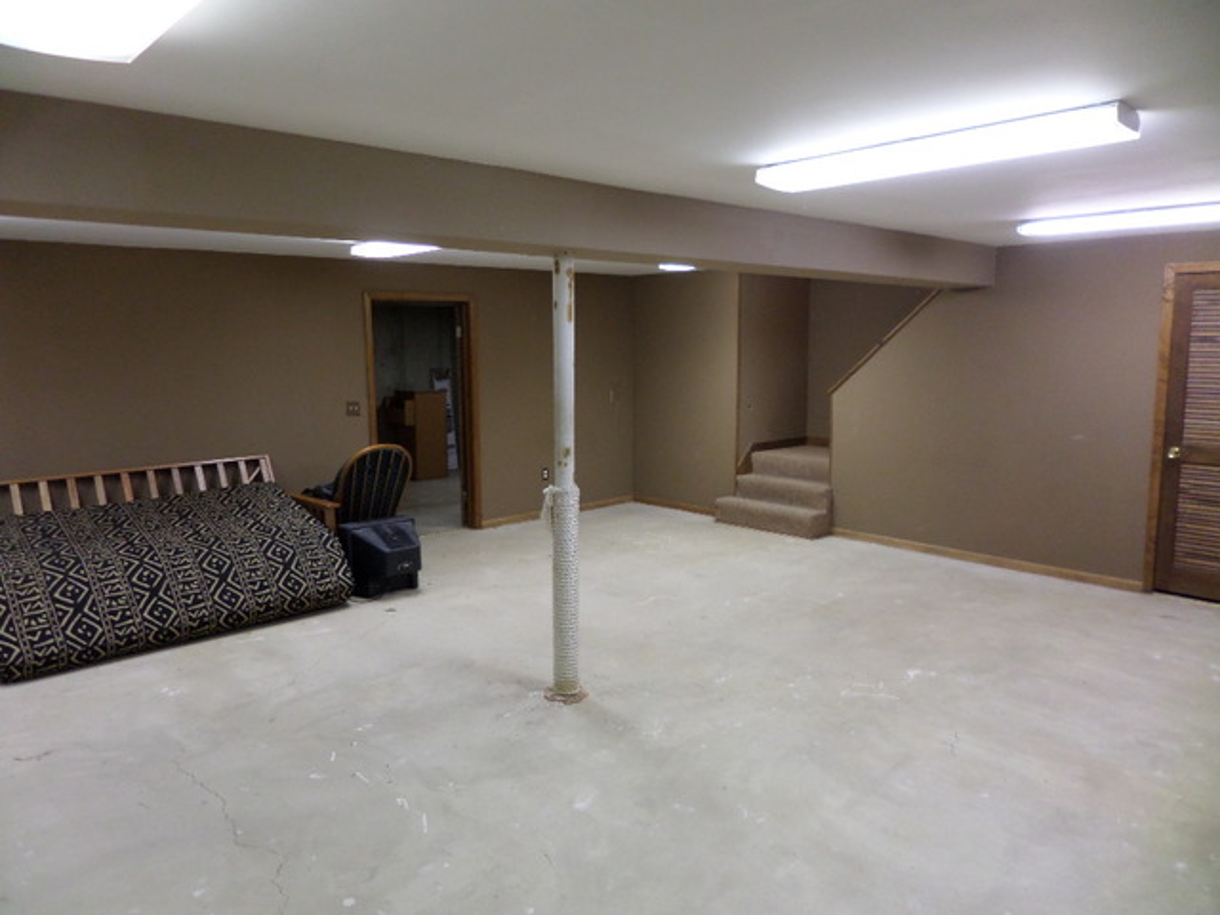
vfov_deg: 56.8
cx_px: 610
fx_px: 846
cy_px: 458
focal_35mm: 24
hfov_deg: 71.6
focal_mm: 4.3
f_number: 3.1
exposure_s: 1/20
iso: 200
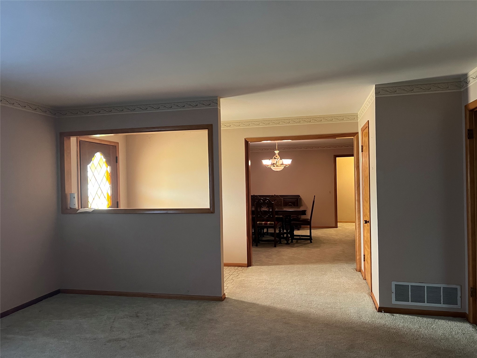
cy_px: 179
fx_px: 358
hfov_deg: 67.3
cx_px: 238
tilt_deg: -0.4
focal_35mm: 26
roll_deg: +1.4
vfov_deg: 53.1
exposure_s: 1/40
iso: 400
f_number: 1.5
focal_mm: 5.7
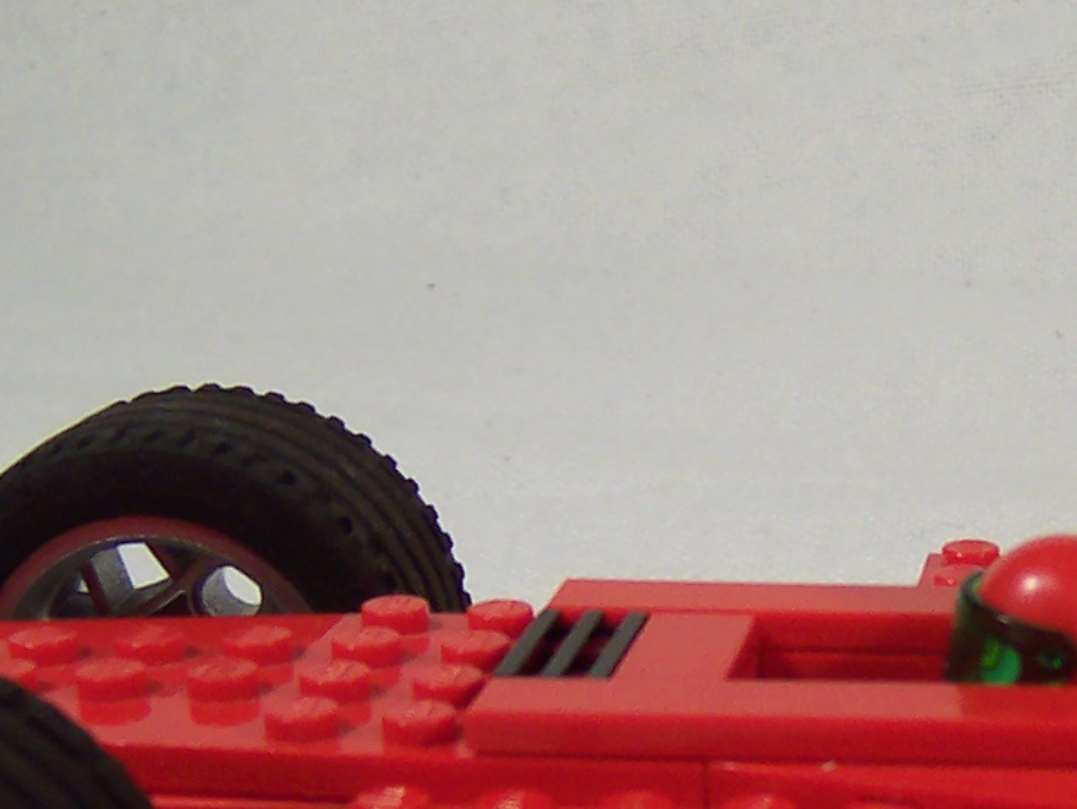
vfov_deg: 15.0
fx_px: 3050
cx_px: 1136
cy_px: 621
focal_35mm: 98
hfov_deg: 19.3
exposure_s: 1/60
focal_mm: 5.6
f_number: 2.8
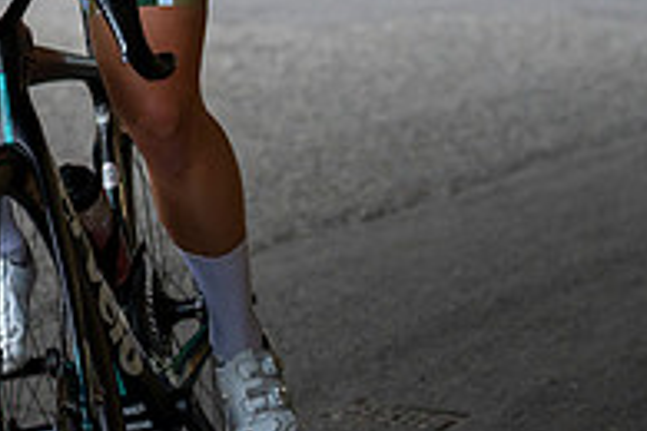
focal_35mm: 281
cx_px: -229
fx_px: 5050
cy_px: -315
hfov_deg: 7.2
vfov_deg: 4.8
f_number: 2.8
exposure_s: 1/500
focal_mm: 70
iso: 640
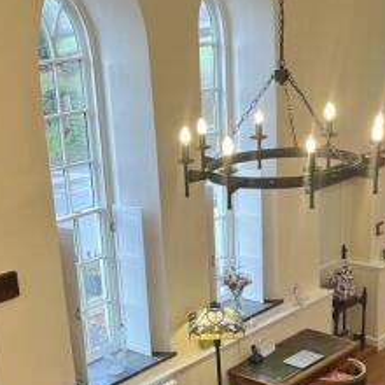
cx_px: 136
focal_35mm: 61
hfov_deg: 28.0
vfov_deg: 27.5
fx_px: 768
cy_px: 316
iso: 64
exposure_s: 1/50
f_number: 1.6
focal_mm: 5.1
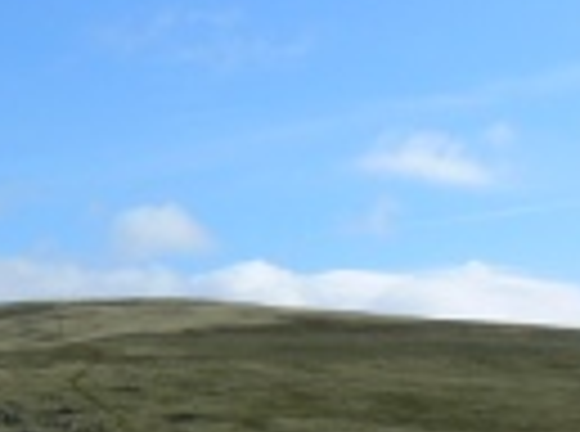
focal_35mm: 121
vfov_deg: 12.0
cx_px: -378
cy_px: 441
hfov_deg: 14.8
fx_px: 2022
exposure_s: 1/400
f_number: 7.1
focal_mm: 6
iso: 80
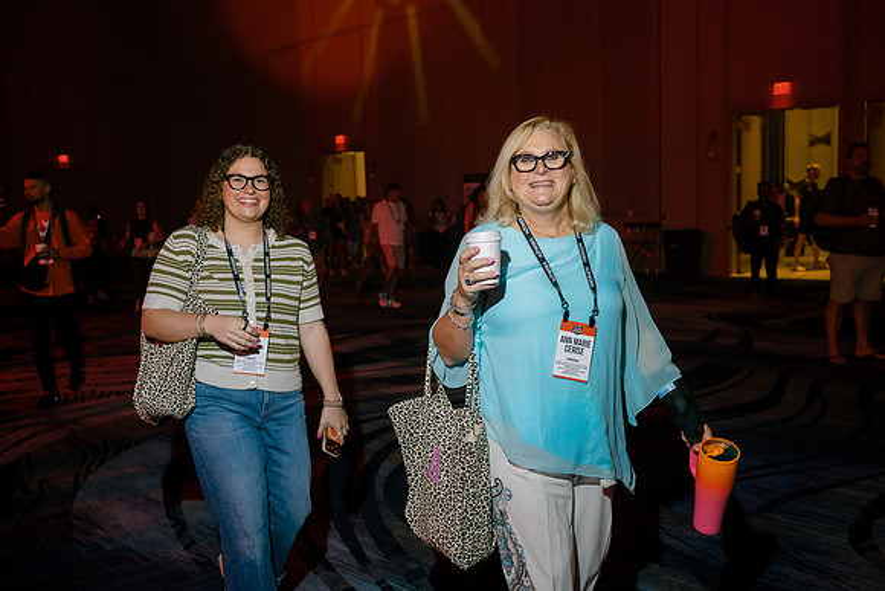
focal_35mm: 35
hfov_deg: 54.4
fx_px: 861
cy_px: 296
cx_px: 442
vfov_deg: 37.9
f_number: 4
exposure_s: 1/160
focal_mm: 35
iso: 1250
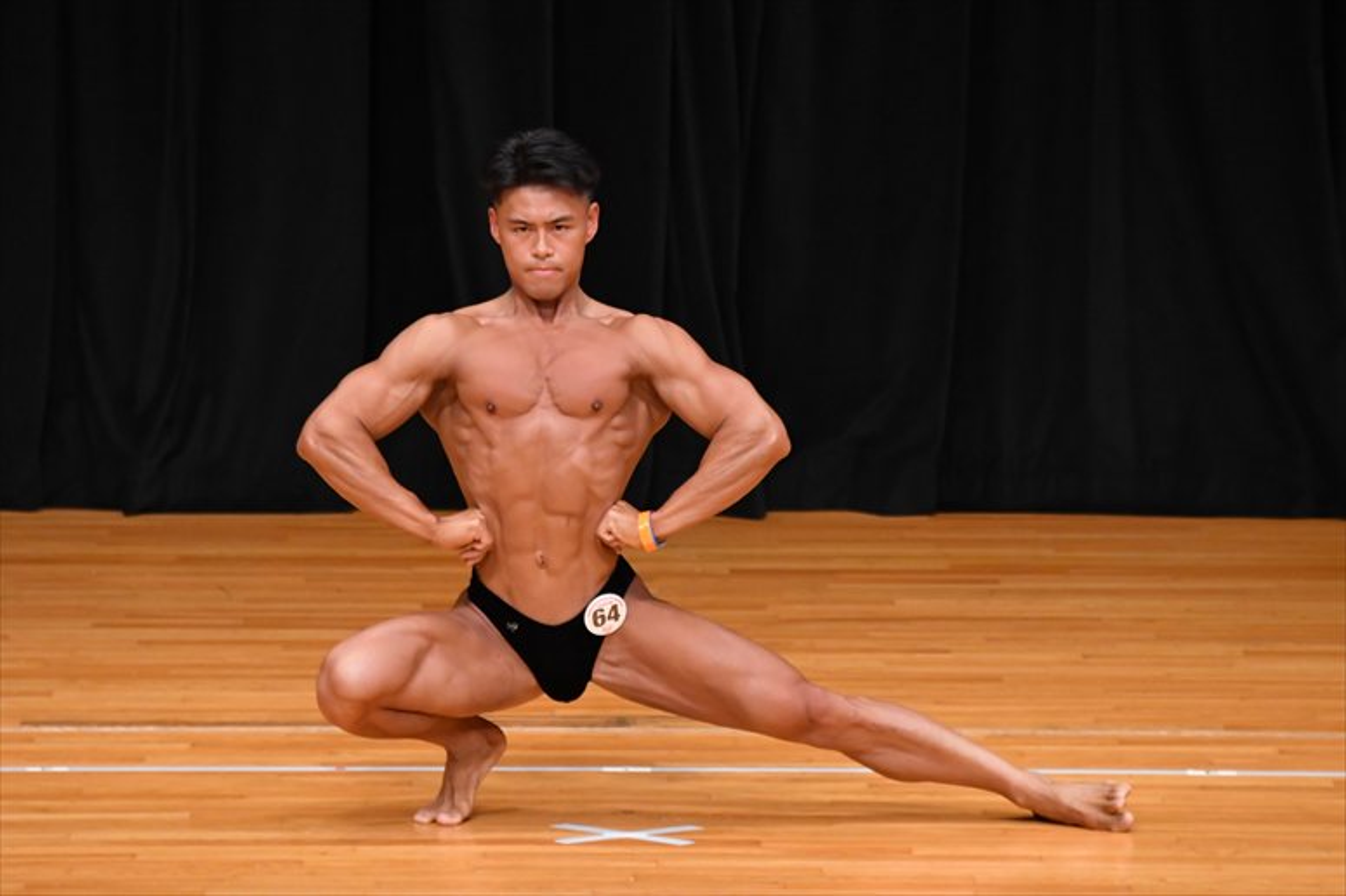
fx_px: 14014
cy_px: 448
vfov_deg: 3.7
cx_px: 673
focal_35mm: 375
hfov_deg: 5.5
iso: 3200
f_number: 5.6
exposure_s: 1/400
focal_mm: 250
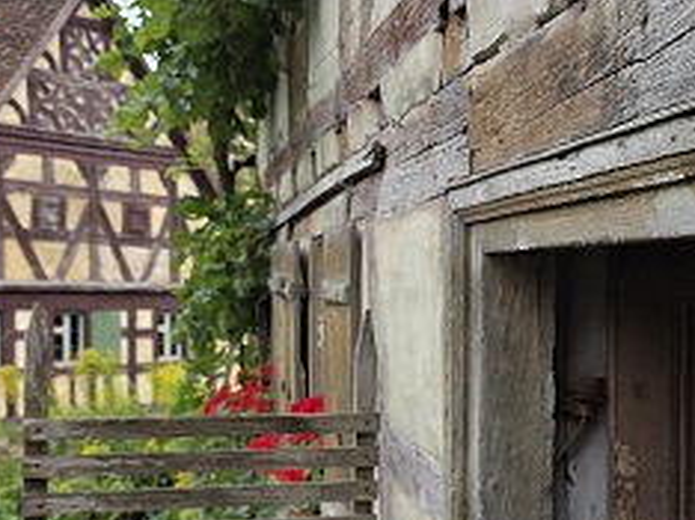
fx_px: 1183
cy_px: 330
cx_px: 425
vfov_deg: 24.7
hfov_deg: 32.6
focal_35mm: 59
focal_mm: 6.3
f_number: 1.7
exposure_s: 1/3059
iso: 80
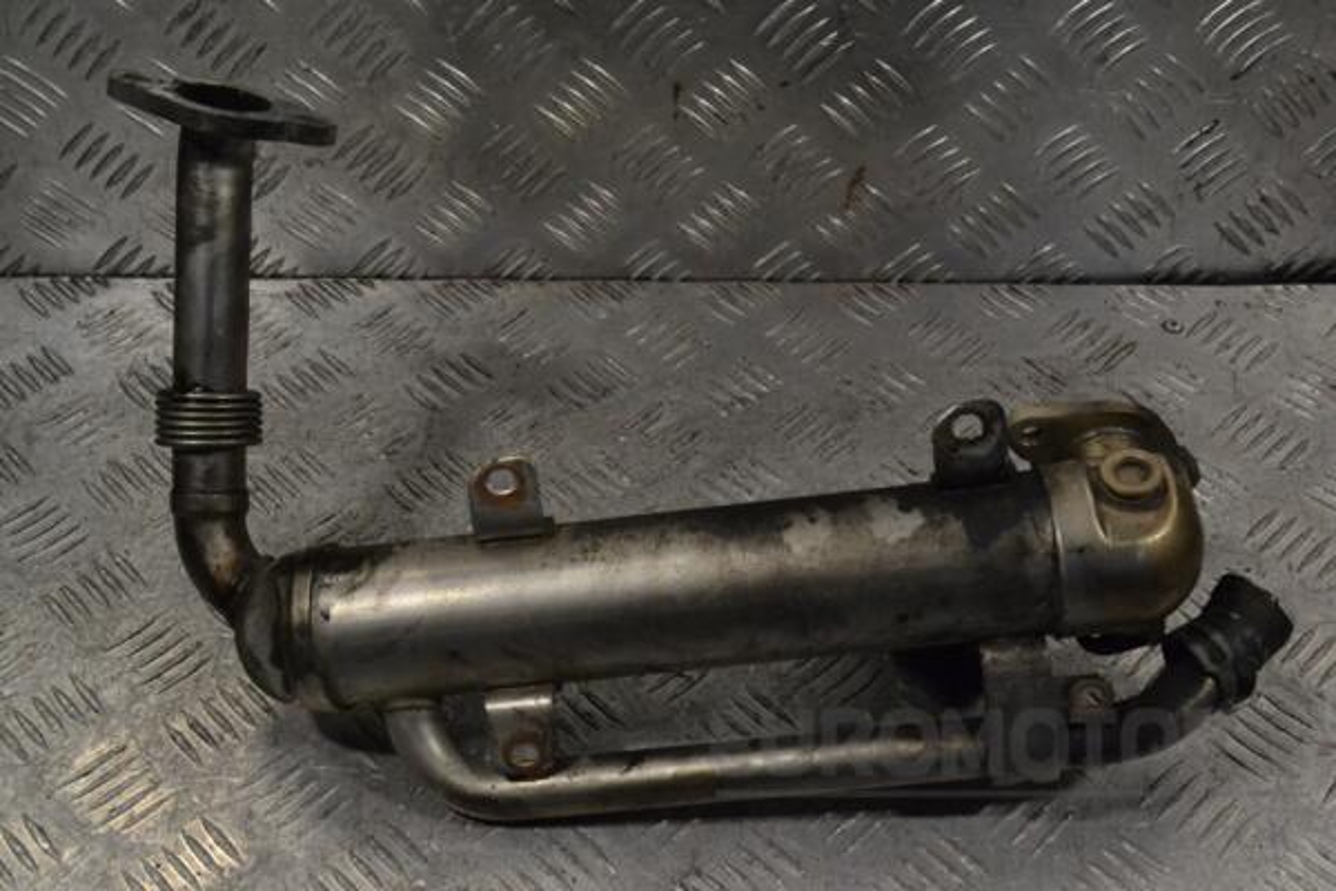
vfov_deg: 29.9
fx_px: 1670
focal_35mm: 45
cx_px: 668
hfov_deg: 43.6
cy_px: 446
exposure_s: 1/400
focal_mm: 30
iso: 3200
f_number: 10
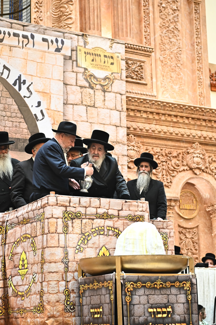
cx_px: 104
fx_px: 685
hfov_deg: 17.9
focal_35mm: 76
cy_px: 165
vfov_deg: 26.7
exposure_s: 1/160
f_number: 3.2
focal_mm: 70
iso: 2000
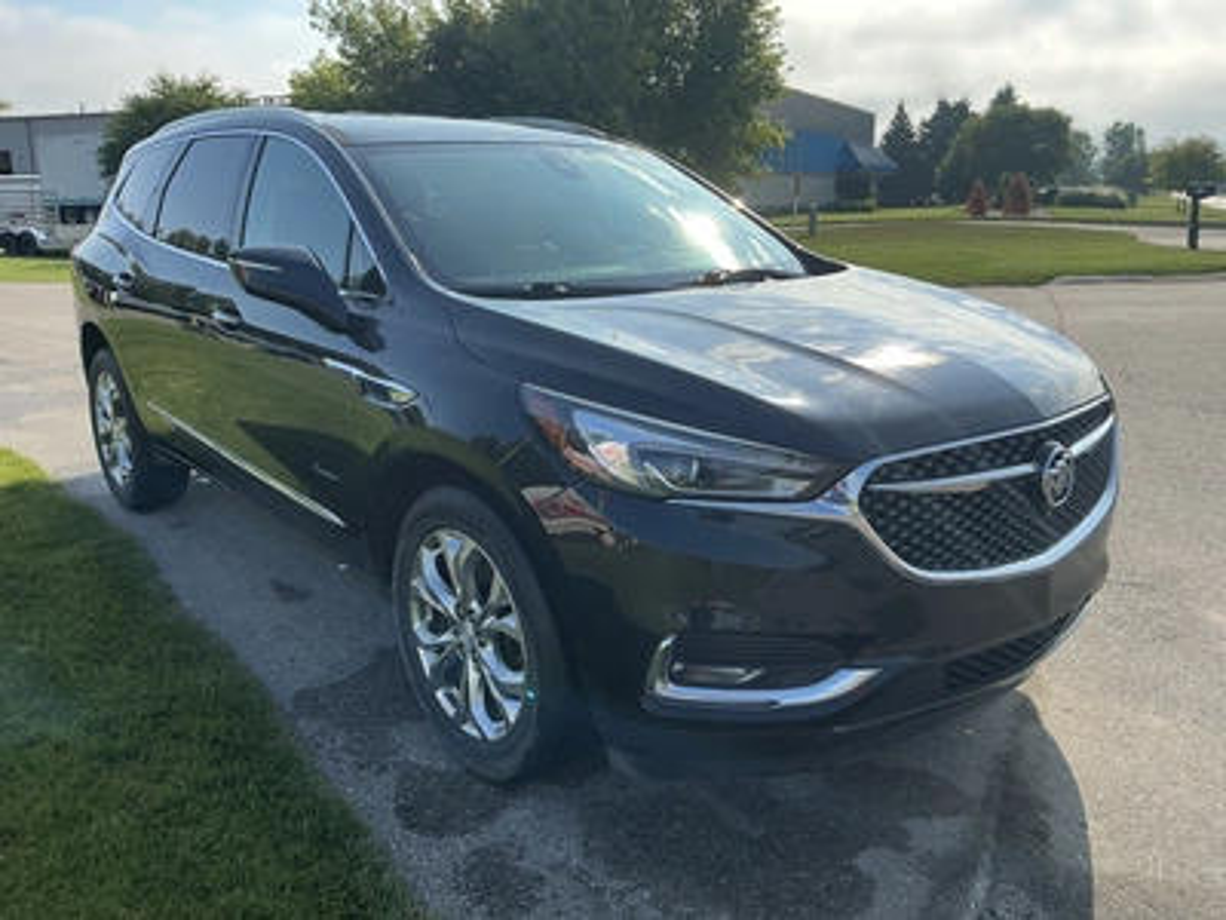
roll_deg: +0.0
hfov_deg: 63.4
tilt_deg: -12.9
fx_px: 992
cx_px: 613
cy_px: 460
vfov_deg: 49.7
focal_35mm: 28
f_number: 1.8
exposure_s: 1/1279
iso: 25
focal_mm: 3
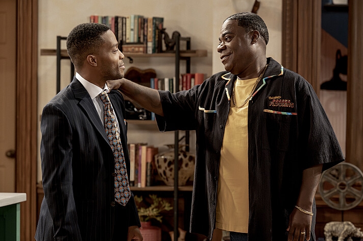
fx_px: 1531
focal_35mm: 152
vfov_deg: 9.0
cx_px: 191
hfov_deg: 13.5
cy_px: 132
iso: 4000
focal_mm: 135
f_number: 4.5
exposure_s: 1/125
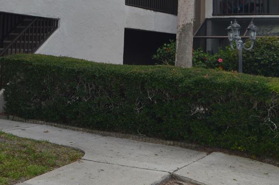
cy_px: 13
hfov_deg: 30.9
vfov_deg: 20.7
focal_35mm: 64
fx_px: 495
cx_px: 66
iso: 100
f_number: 5
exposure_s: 1/200
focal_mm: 18
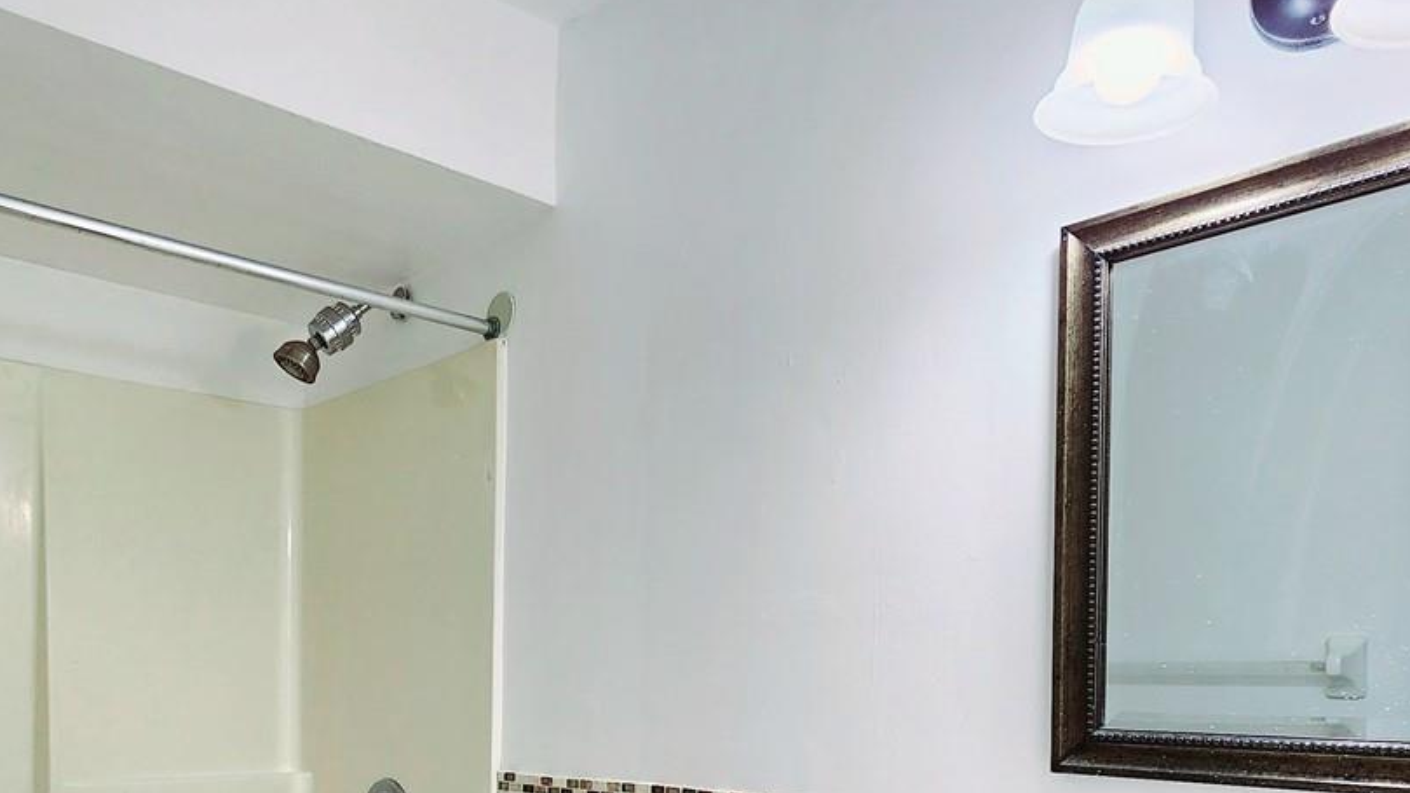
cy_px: 701
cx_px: 552
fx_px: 1047
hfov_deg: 67.1
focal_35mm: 28
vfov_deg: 38.8
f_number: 2.2
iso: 80
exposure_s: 1/120
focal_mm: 2.2
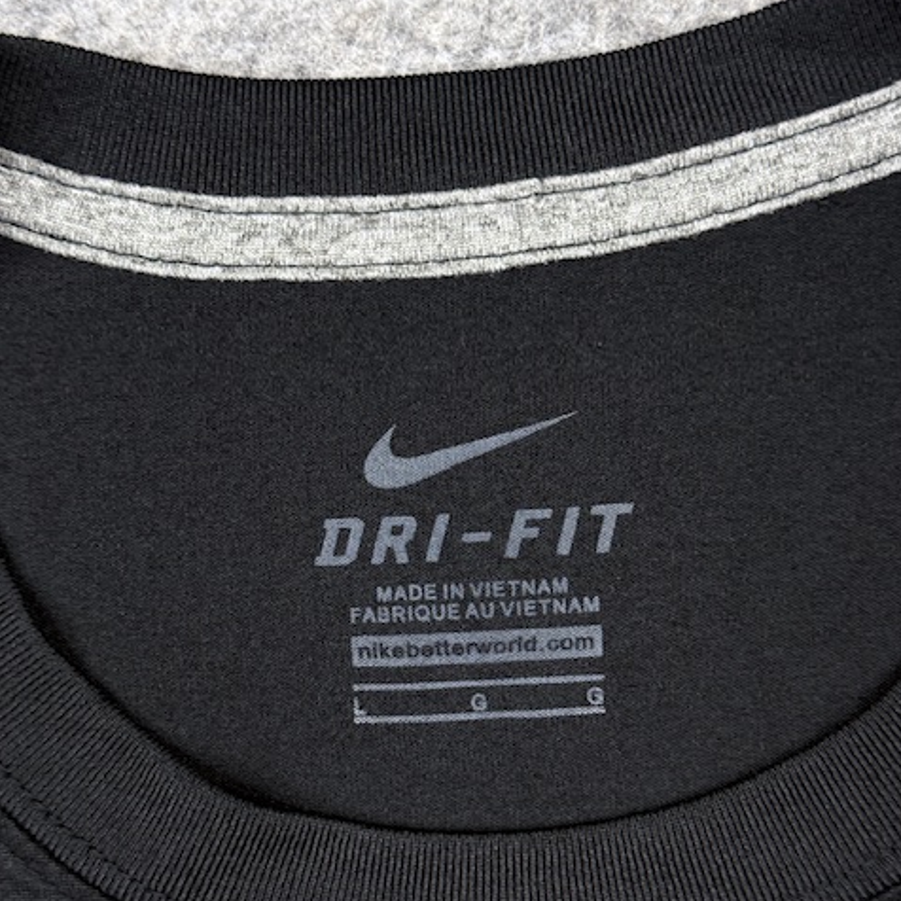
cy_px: 466
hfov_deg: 30.0
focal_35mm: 57
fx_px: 1679
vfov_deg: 30.0
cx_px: 452
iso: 64
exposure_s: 1/50
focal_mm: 6.76
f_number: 1.78
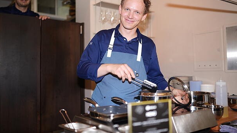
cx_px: 119
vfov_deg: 32.0
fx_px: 232
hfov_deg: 54.0
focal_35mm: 37
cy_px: 59
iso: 50
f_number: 1.4
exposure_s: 1/60
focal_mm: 35
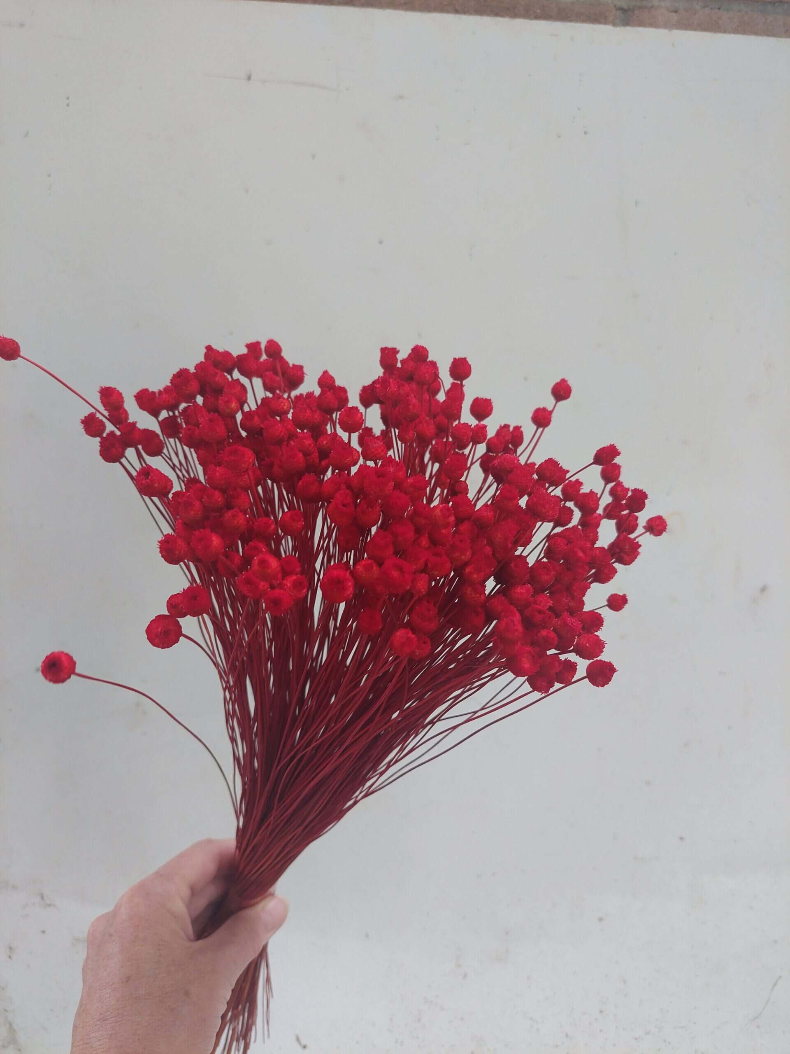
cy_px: 527
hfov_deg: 56.8
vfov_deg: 71.6
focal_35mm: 24
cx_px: 395
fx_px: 730
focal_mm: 5.23
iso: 80
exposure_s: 1/25
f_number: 1.8
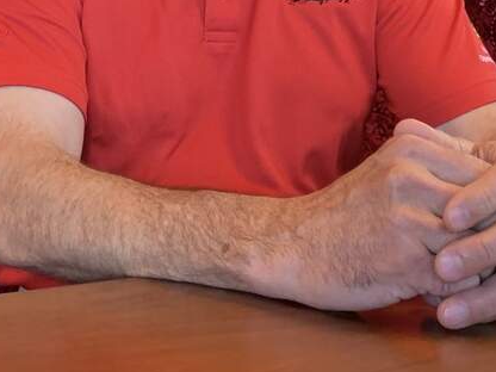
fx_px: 1075
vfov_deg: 19.2
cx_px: 227
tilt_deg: +2.2
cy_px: 19
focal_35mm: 75
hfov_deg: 26.0
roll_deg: -1.4
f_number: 1.8
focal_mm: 4.25
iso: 250
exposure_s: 1/40
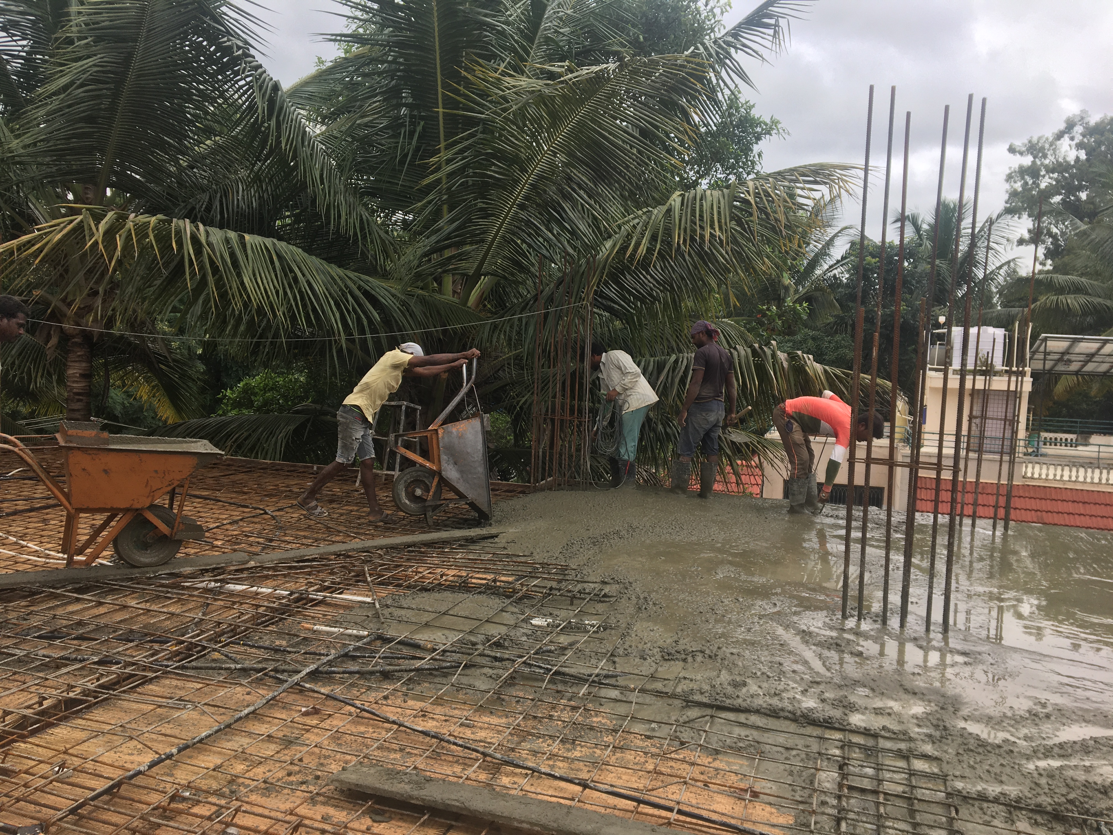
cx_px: 556
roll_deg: -2.6
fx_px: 932
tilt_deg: -2.9
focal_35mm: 29
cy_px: 418
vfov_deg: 48.2
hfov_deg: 61.7
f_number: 2.2
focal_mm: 4.15
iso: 25
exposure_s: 1/630
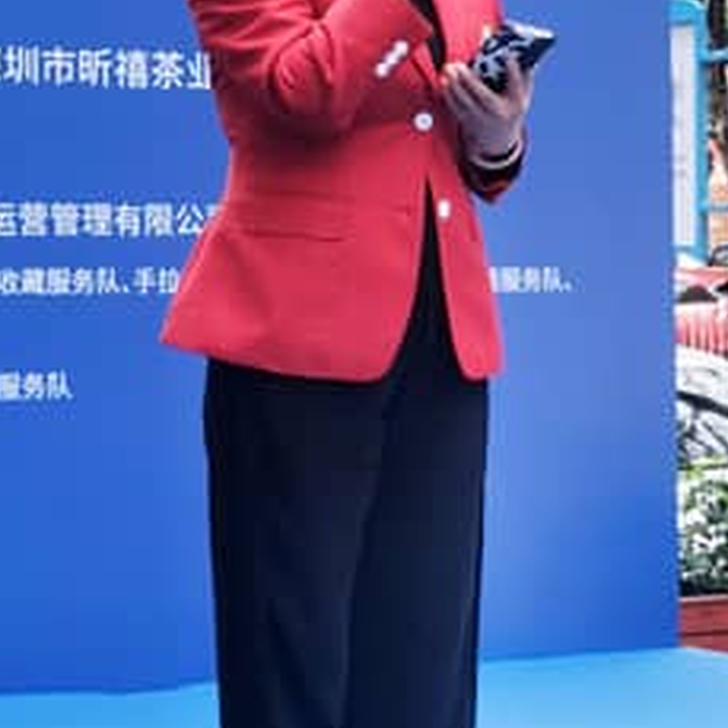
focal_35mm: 144
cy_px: 275
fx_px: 3426
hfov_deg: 12.1
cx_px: 153
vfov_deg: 12.1
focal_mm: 5.56
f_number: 1.6
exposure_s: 1/904
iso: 50
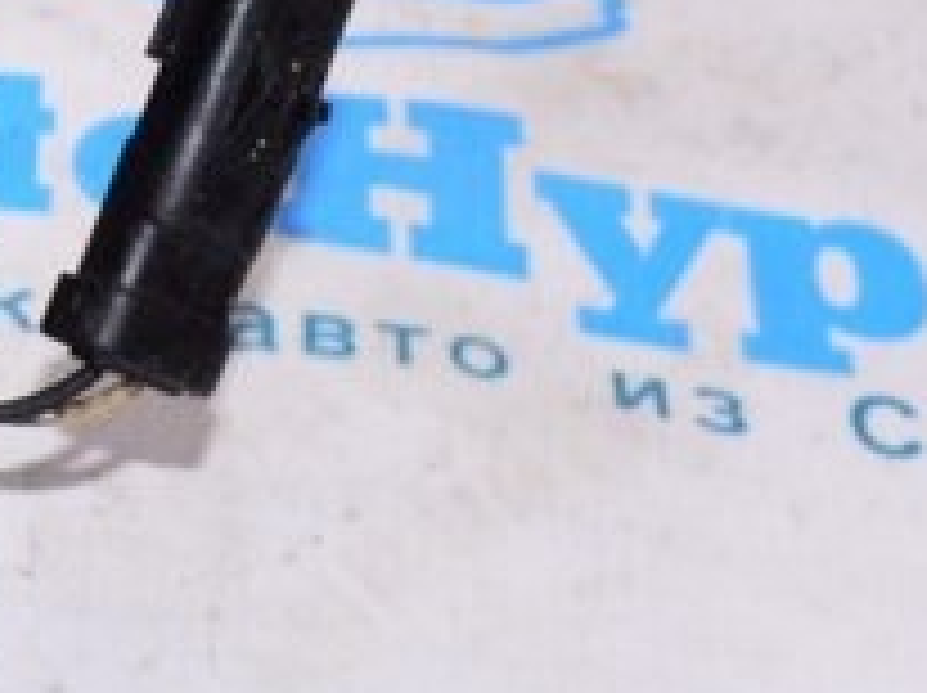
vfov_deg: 8.6
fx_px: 4601
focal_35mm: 172
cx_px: -608
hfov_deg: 10.9
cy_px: 124
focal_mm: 24
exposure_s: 1/160
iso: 1600
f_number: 8
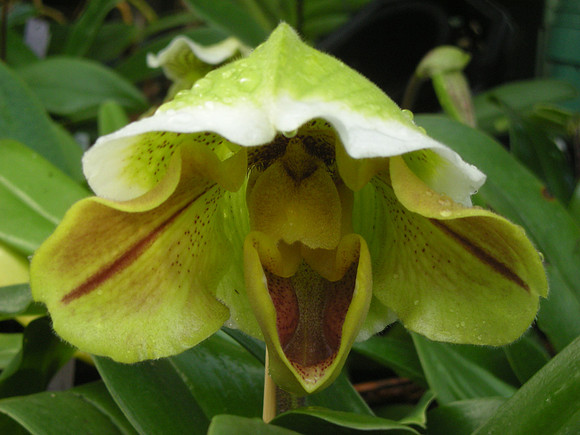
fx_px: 1759
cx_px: 290
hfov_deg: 18.7
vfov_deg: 14.1
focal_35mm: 105
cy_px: 218
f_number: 4.7
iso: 142
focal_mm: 17.1
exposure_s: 1/60
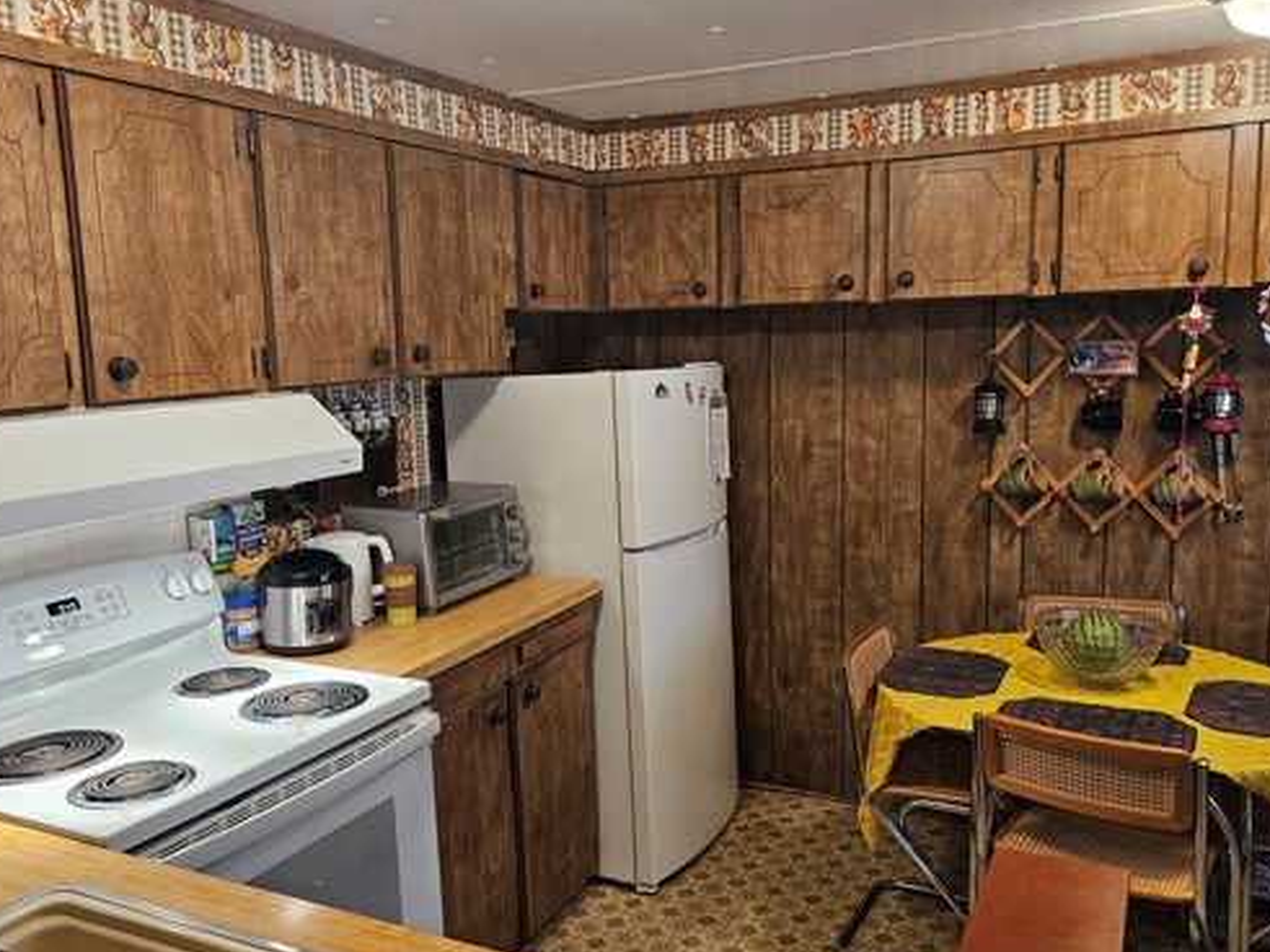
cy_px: 481
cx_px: 623
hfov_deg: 60.0
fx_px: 1100
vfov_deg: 46.8
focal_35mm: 30
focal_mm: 6.3
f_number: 1.7
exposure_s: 1/120
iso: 200
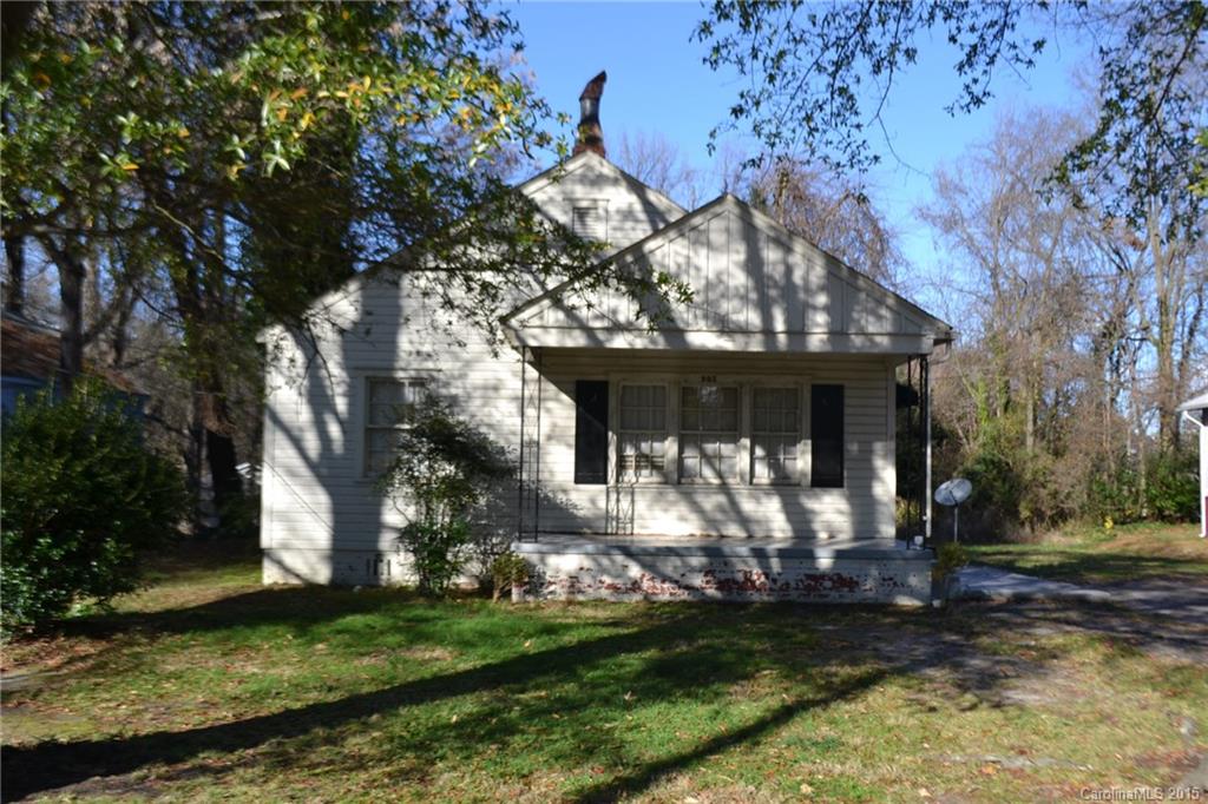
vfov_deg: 39.9
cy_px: 402
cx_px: 604
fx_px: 1107
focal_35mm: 33
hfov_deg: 57.2
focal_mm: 22
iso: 100
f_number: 7.1
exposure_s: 1/200
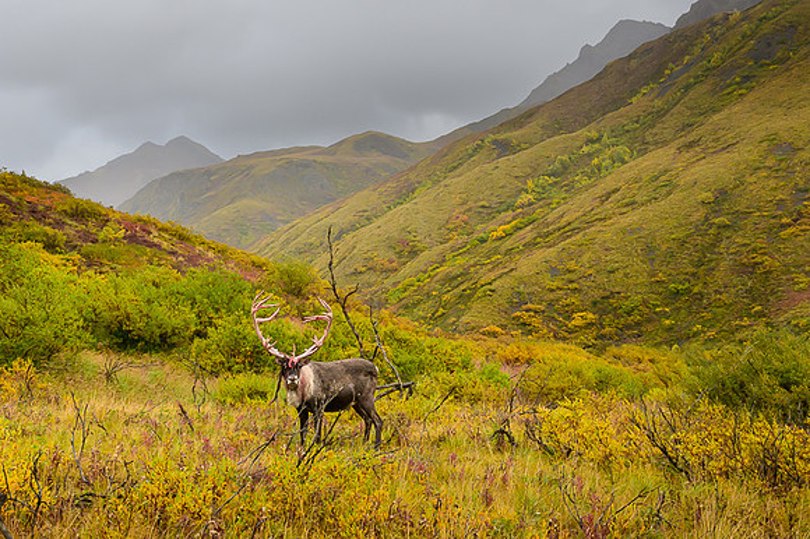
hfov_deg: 35.9
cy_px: 236
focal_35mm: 56
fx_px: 1249
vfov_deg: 24.3
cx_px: 348
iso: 800
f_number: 11
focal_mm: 48
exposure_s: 1/640
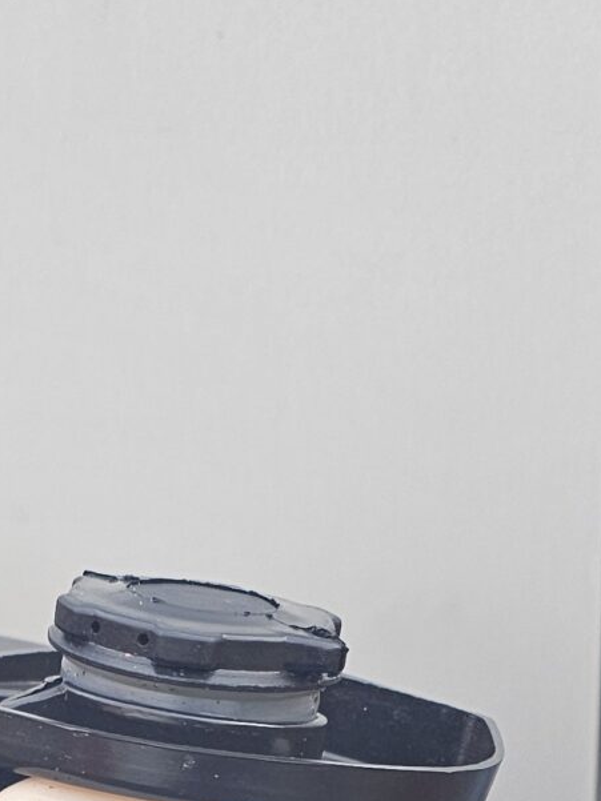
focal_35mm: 98
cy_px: 1603
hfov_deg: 14.8
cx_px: -35
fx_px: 2268
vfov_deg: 15.8
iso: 64
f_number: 1.7
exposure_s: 1/359
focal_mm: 6.3
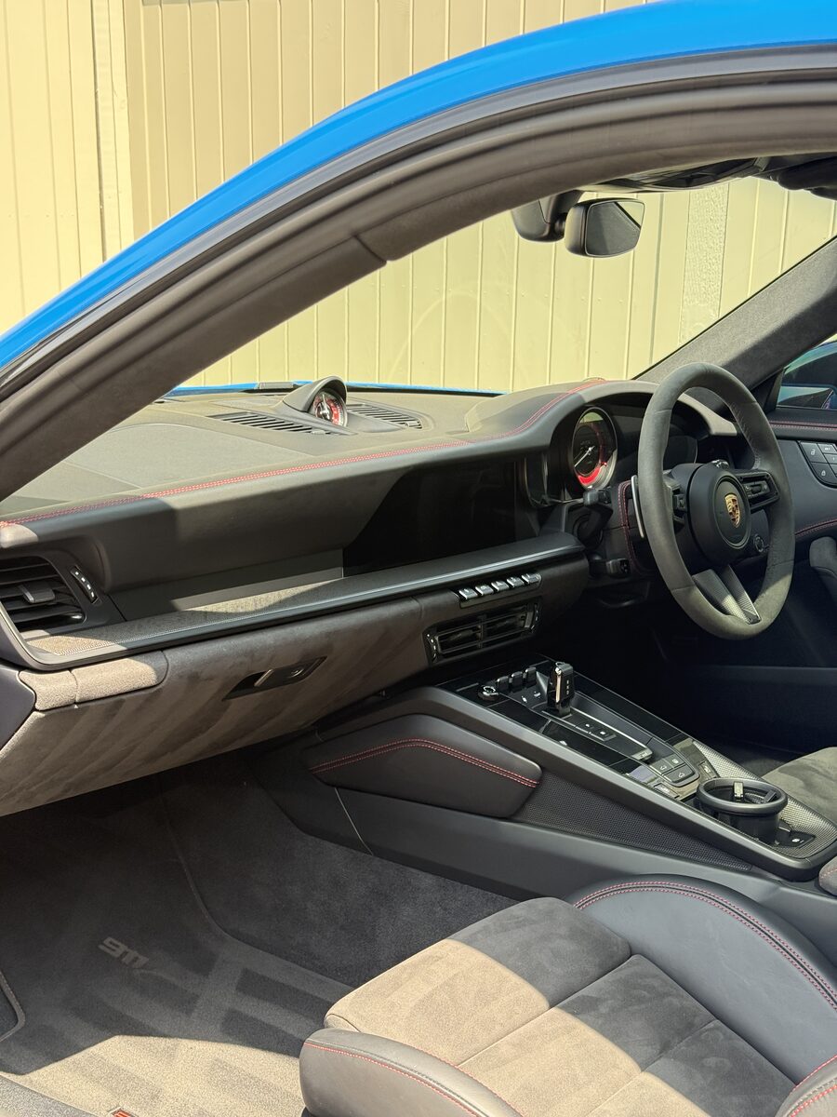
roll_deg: -1.3
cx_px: 418
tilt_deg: -15.7
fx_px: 1547
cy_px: 558
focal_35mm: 48
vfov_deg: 39.7
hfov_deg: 30.3
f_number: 1.78
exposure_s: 1/131
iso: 200
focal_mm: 6.76
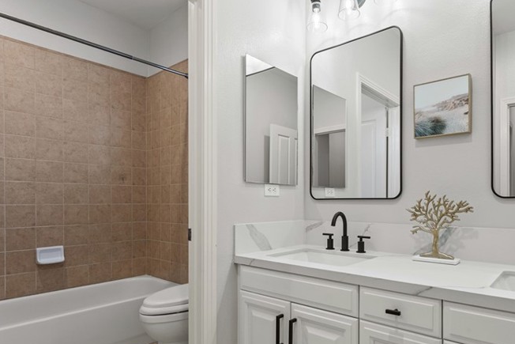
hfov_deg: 76.9
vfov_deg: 56.8
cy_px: 206
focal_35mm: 22
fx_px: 315
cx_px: 327
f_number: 6.3
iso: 320
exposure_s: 1/8
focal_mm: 14
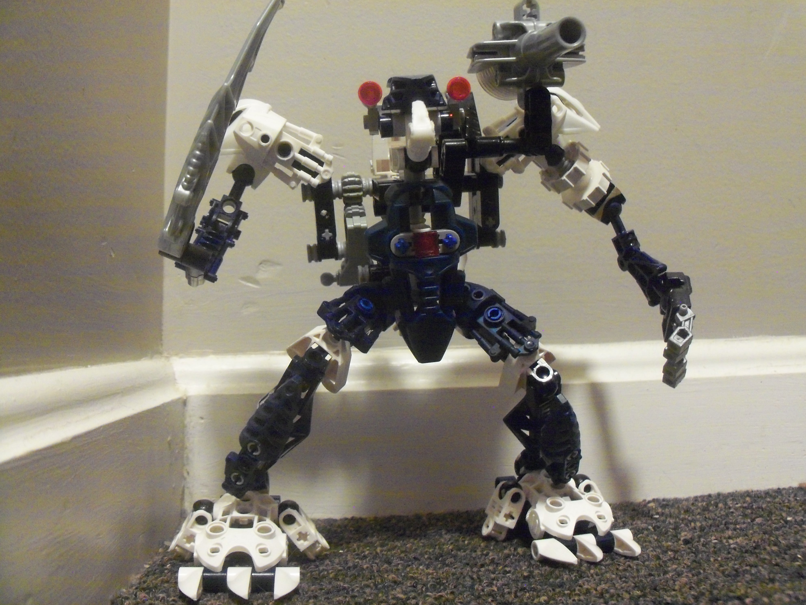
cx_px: 403
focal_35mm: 35
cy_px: 302
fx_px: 815
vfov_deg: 40.7
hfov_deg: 52.6
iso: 400
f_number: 3
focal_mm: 6.3
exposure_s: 1/2
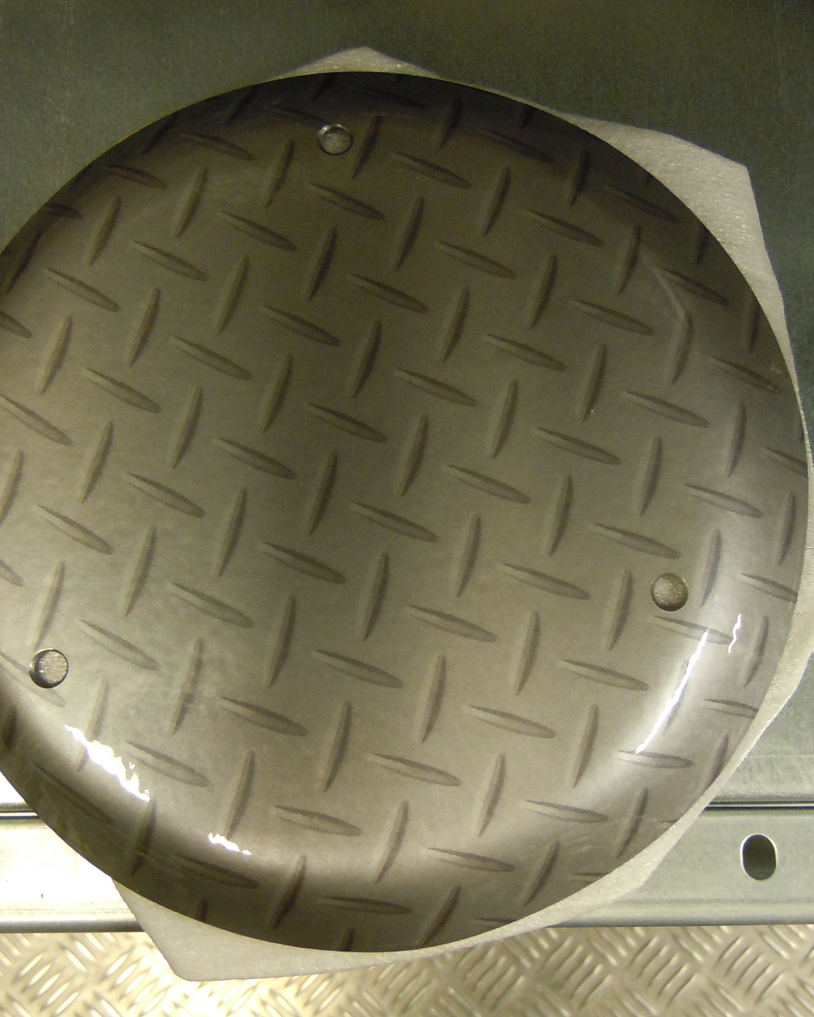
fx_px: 1205
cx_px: 426
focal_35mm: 40
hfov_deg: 37.3
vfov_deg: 45.8
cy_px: 500
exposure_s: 1/10
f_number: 3.5
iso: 400
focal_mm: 5.4
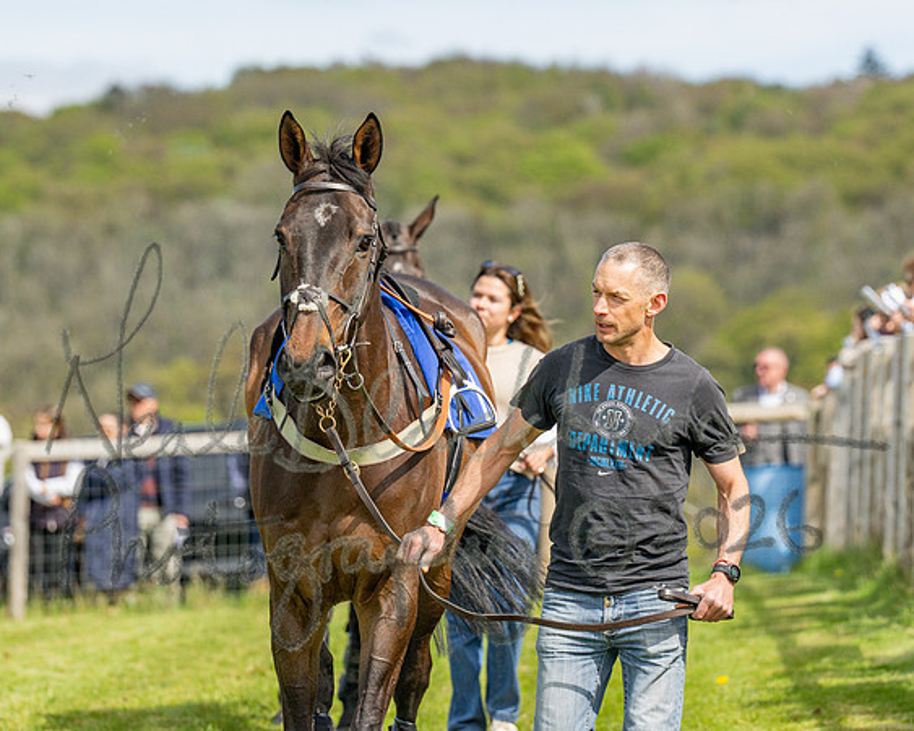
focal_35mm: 287
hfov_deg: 6.7
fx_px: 7769
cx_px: 457
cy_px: 366
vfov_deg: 5.4
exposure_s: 1/2500
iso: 400
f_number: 4.5
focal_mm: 170
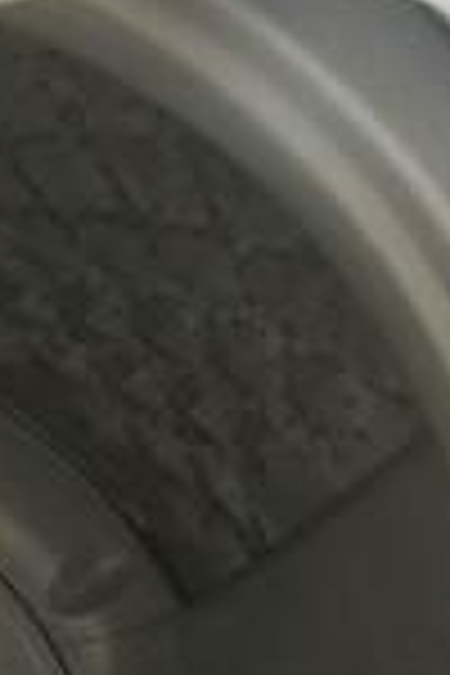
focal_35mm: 90
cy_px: 742
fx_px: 1687
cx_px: -295
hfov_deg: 13.9
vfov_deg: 21.5
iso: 500
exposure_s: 1/25
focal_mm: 5.7
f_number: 1.5
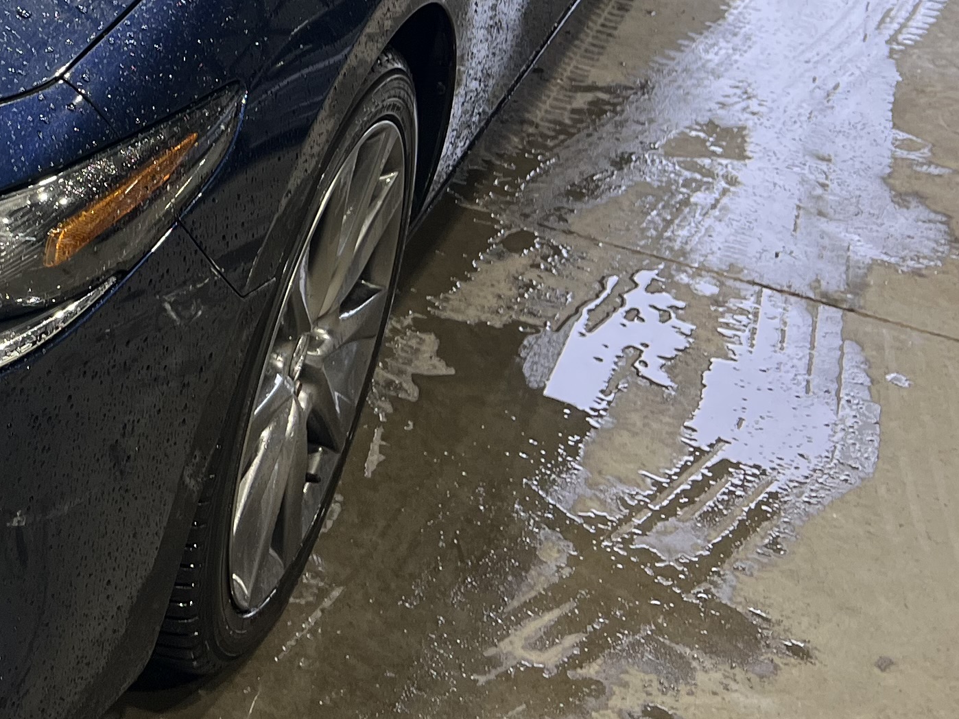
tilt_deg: -23.3
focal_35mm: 75
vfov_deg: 18.9
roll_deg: -2.8
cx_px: -247
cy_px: -60
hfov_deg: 23.4
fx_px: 2077
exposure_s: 1/60
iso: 64
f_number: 1.5
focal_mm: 5.7
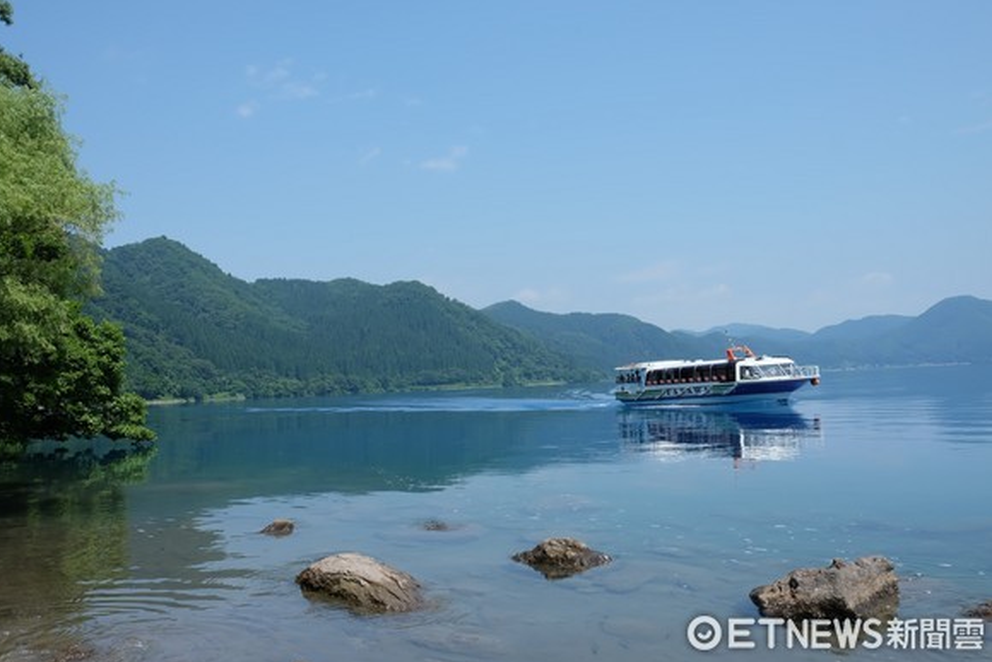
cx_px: 486
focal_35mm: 30
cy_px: 325
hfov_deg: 61.9
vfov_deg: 43.6
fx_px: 827
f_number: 10
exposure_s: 1/350
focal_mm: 19.6
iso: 400
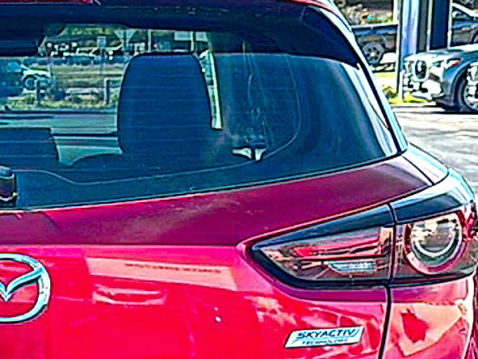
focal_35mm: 100
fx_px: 1381
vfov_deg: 14.5
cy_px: 382
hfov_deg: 19.1
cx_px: -6
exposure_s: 1/1110
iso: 80
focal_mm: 6.86
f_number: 1.78
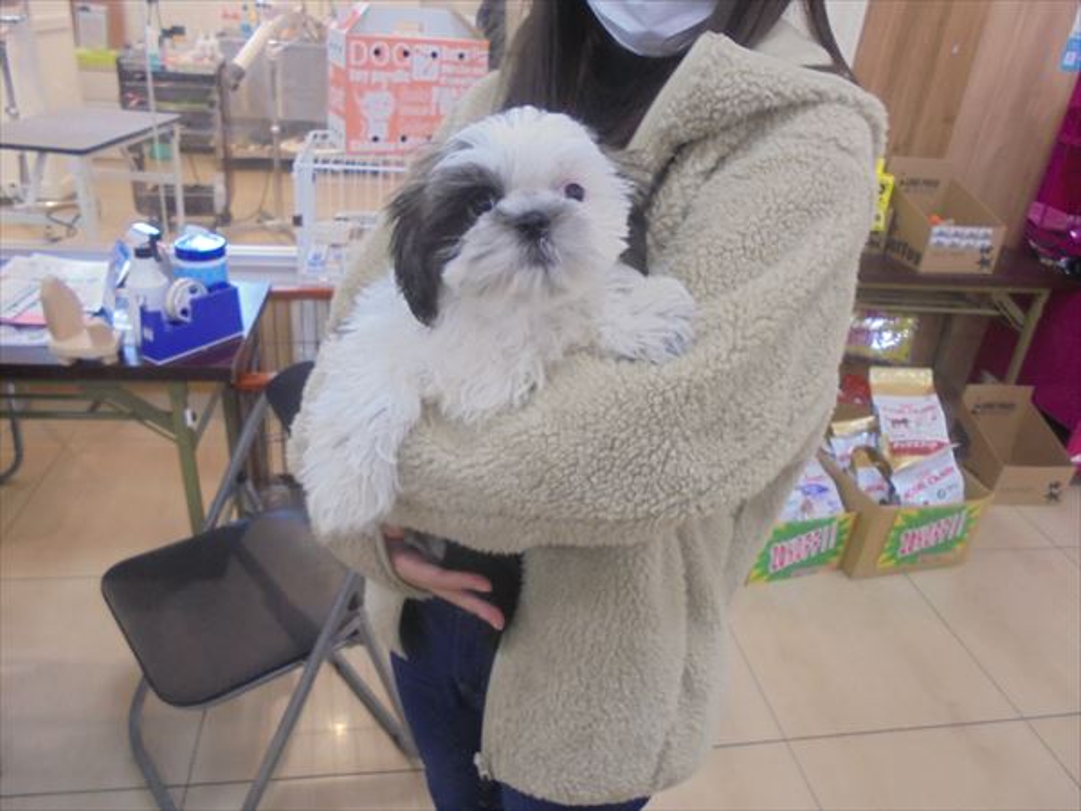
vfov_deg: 53.1
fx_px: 812
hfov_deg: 67.3
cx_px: 540
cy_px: 406
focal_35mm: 26
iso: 250
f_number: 3.5
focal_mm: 4.6
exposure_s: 1/30
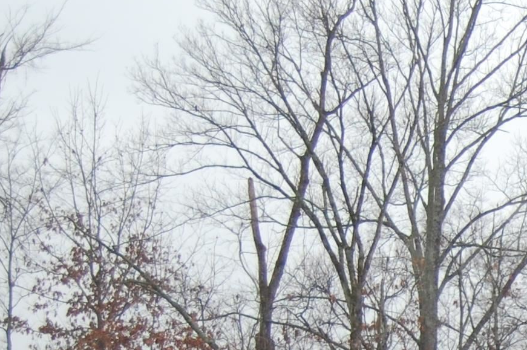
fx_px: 2121
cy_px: 454
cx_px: 715
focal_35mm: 145
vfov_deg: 9.3
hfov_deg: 13.6
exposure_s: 1/160
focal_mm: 28
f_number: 4.2
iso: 400
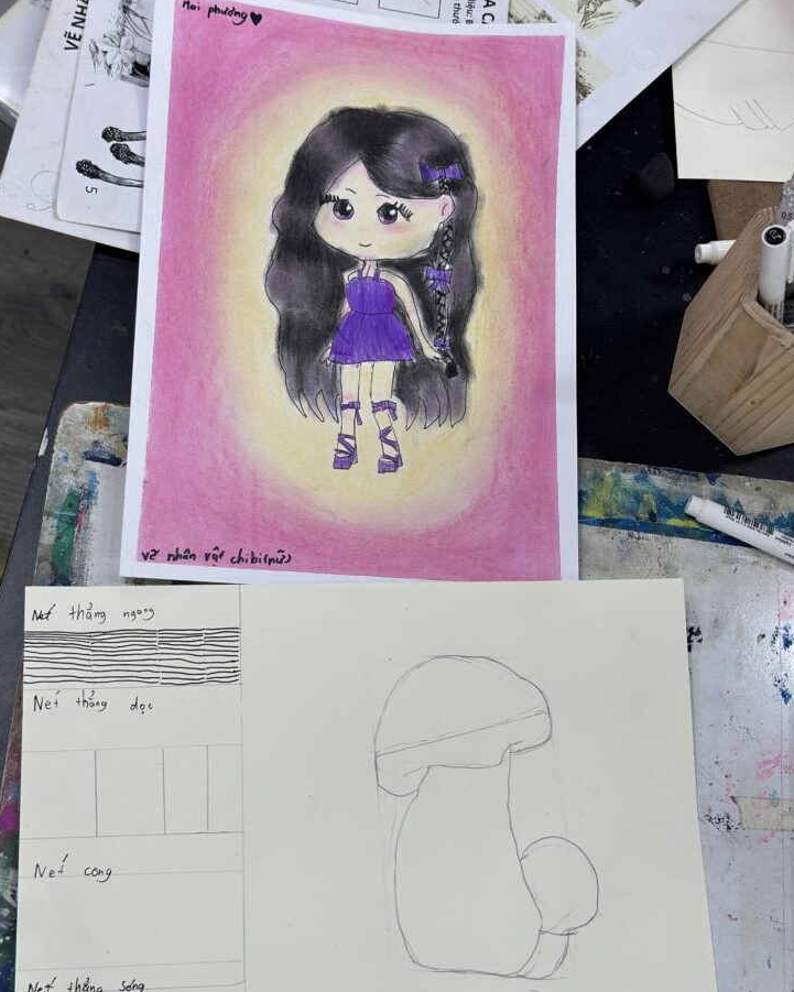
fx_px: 1527
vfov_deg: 36.0
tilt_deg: -72.4
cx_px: 392
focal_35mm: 52
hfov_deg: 29.1
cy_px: 544
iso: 80
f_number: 1.78
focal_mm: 6.86
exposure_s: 1/100
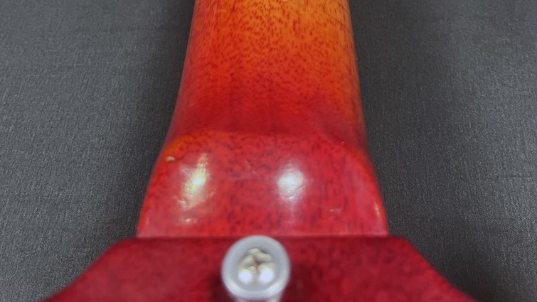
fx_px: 641
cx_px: 270
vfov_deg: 23.3
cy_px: -97
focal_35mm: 45
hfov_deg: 45.5
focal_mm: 5.1
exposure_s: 1/40
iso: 500
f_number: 1.6
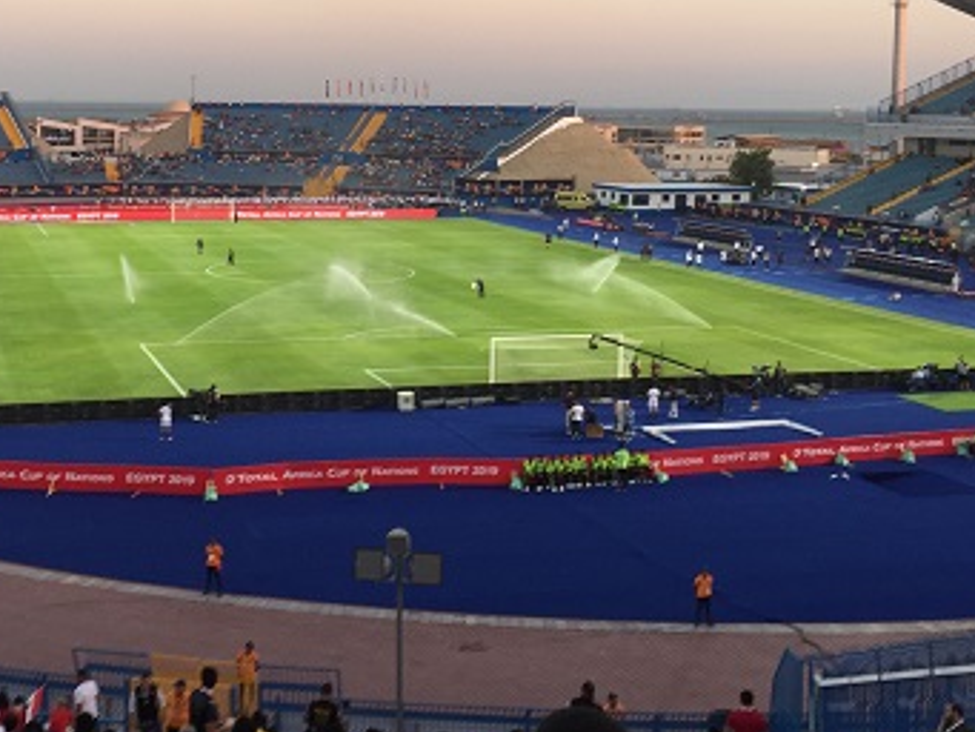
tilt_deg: -5.2
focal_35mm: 51
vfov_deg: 28.2
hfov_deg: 37.0
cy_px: 183
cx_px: 312
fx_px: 1437
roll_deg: -0.2
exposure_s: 1/100
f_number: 2.2
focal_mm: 4.15
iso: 32
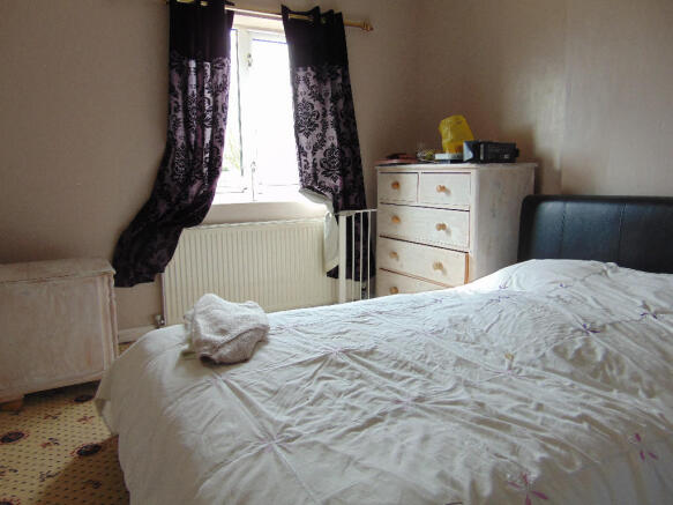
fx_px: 486
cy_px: 252
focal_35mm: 25
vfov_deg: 54.9
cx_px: 336
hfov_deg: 69.4
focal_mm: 4.5
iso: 80
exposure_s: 1/50
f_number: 3
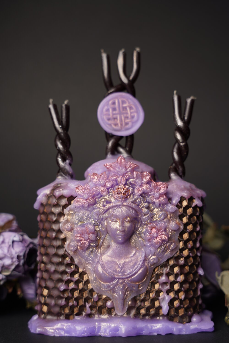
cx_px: 114
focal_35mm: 50
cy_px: 172
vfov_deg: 39.5
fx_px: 479
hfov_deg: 26.9
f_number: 5
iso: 125
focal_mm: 50.2
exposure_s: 1/50
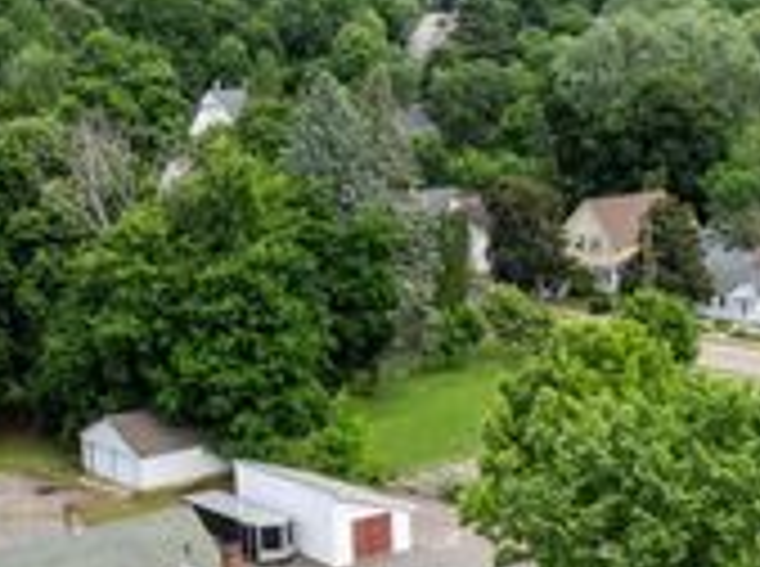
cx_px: 526
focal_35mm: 71
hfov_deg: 27.2
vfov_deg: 18.7
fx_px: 1556
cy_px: 801
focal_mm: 12.29
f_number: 2.8
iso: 150
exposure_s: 1/1000
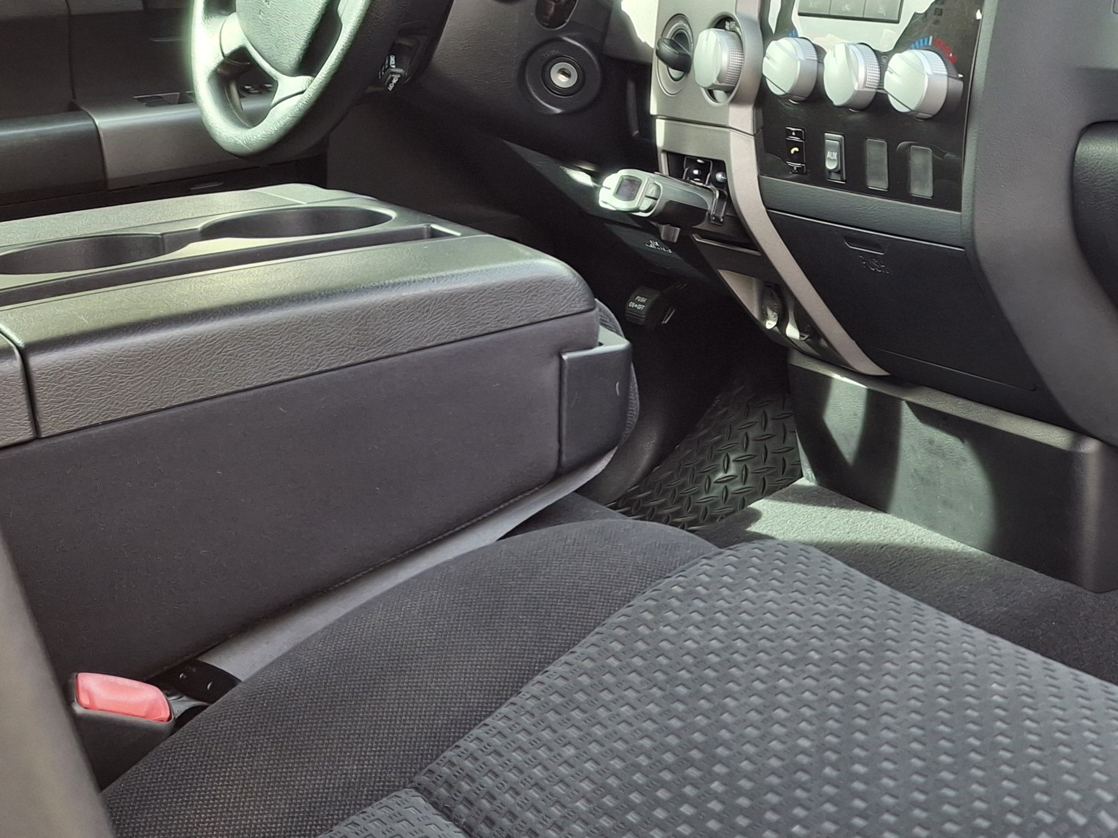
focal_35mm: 55
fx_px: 1776
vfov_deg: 26.6
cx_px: 1046
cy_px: 391
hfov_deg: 32.8
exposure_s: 1/122
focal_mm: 4.69
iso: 32
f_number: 1.8
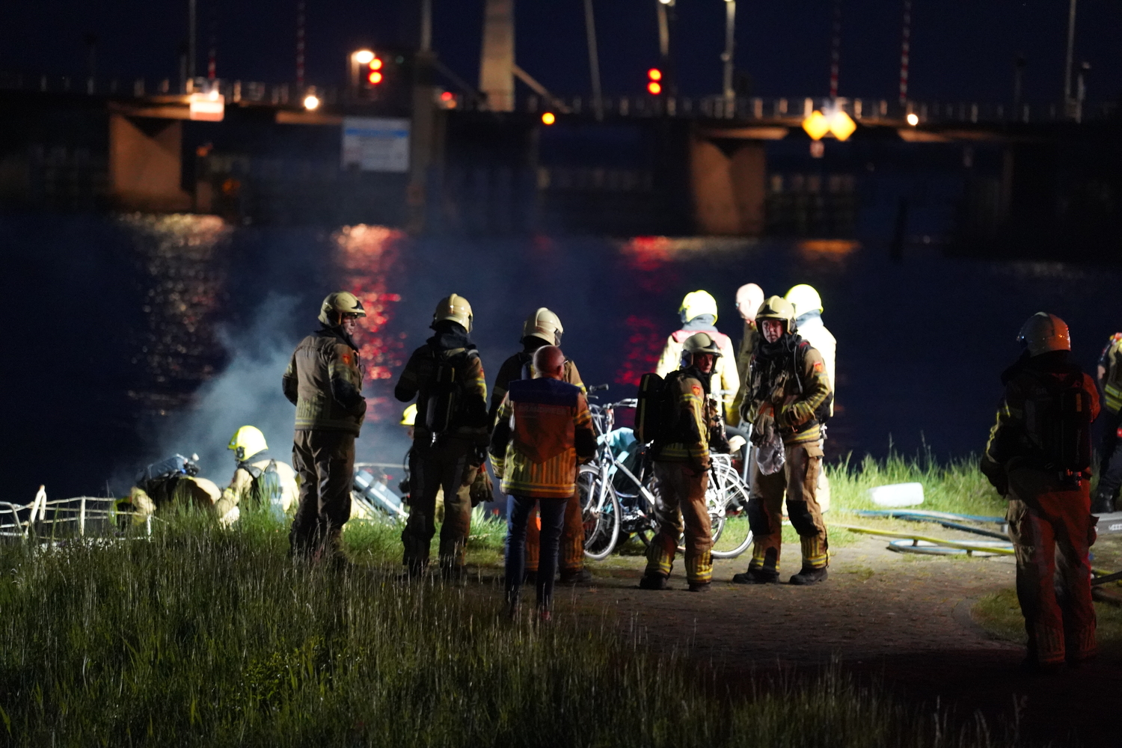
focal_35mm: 179
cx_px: 561
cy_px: 374
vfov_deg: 7.7
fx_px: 5578
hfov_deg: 11.5
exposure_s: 1/80
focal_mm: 179
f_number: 2.8
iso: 12800
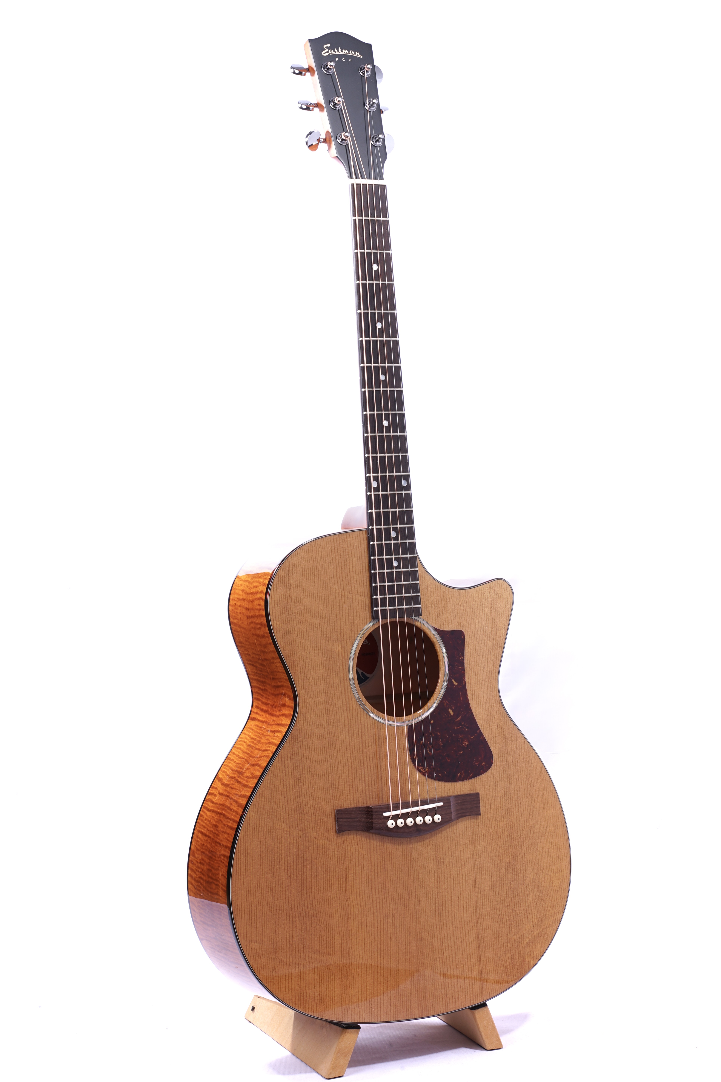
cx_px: 360
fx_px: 1952
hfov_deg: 20.9
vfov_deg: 31.0
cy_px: 541
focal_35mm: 65
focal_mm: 65
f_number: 20
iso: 100
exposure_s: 1/50
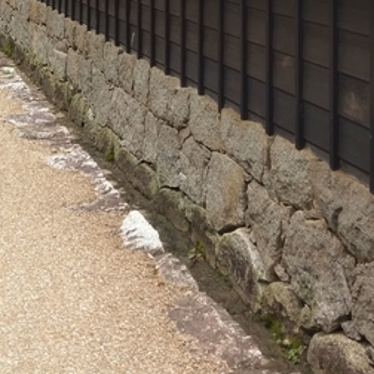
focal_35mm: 73
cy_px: -50
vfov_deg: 22.2
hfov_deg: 23.4
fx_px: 892
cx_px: 79
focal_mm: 4.58
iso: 100
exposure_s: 1/405
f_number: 1.8
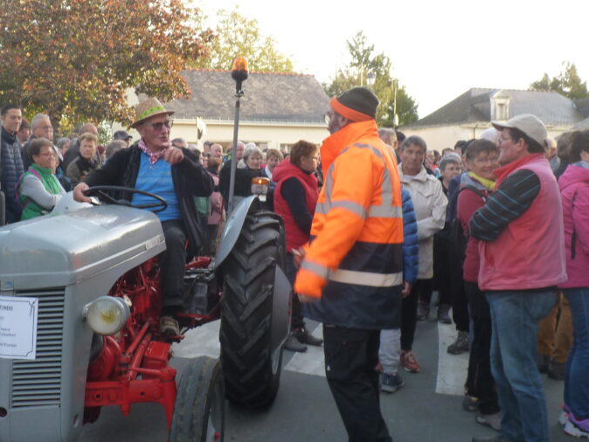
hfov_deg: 44.9
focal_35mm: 41
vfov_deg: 35.2
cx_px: 181
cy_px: 211
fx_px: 698
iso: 125
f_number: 2.8
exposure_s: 1/60
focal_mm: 4.8
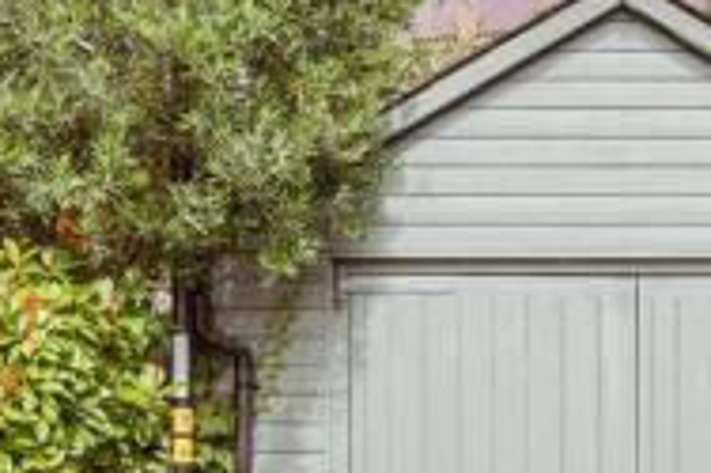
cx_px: 582
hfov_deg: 26.1
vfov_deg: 17.9
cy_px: 289
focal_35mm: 76
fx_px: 1500
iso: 500
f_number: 9
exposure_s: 1/1600
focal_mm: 20
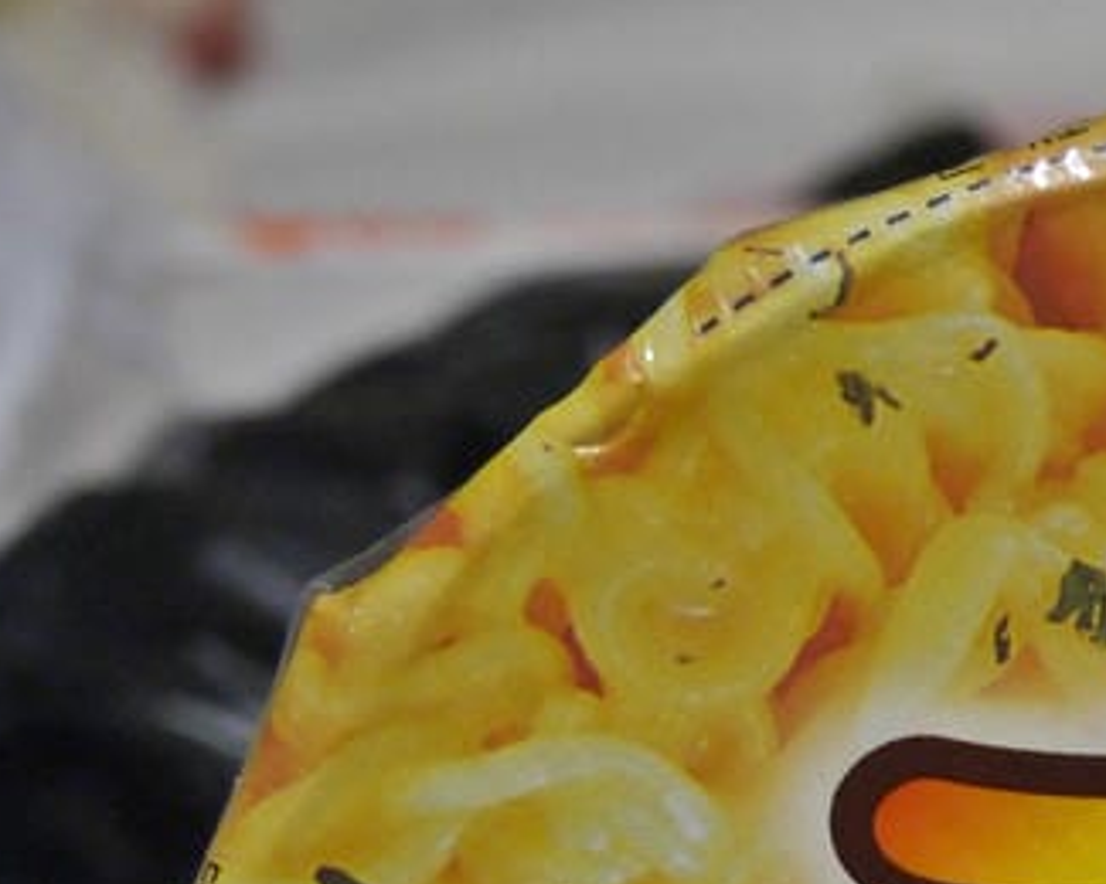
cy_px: 1510
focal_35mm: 101
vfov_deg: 13.8
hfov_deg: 17.1
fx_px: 3306
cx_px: 1661
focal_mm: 14
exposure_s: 1/60
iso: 400
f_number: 3.5
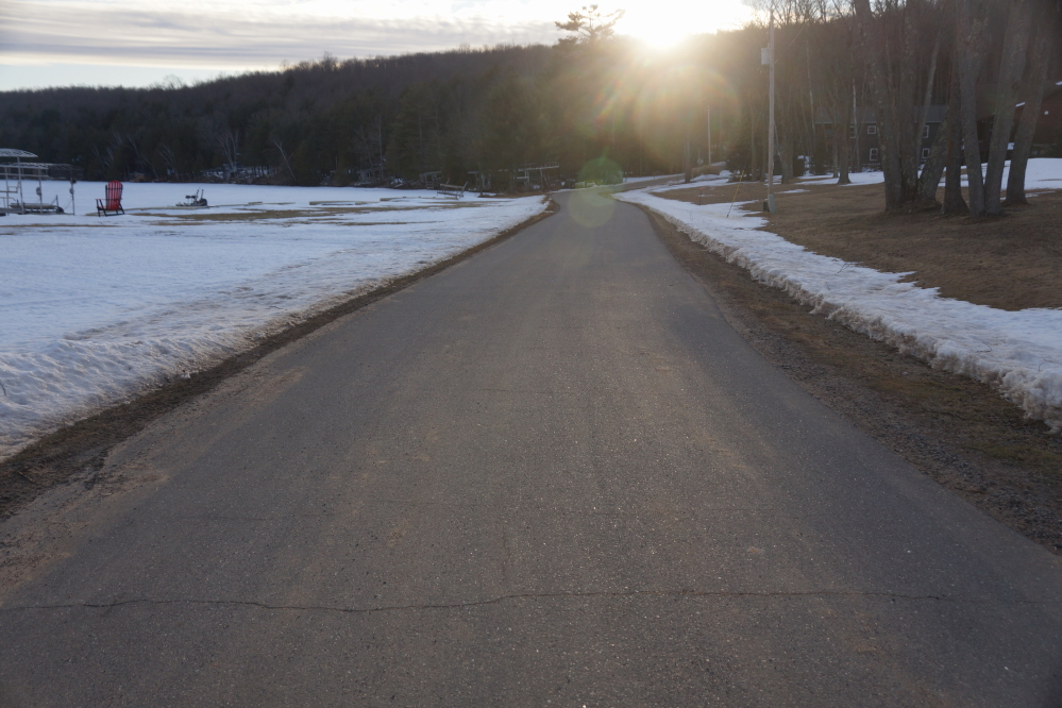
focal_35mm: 36
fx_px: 1062
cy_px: 354
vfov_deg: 36.9
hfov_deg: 53.1
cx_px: 531
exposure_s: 1/100
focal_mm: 24
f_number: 5
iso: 100
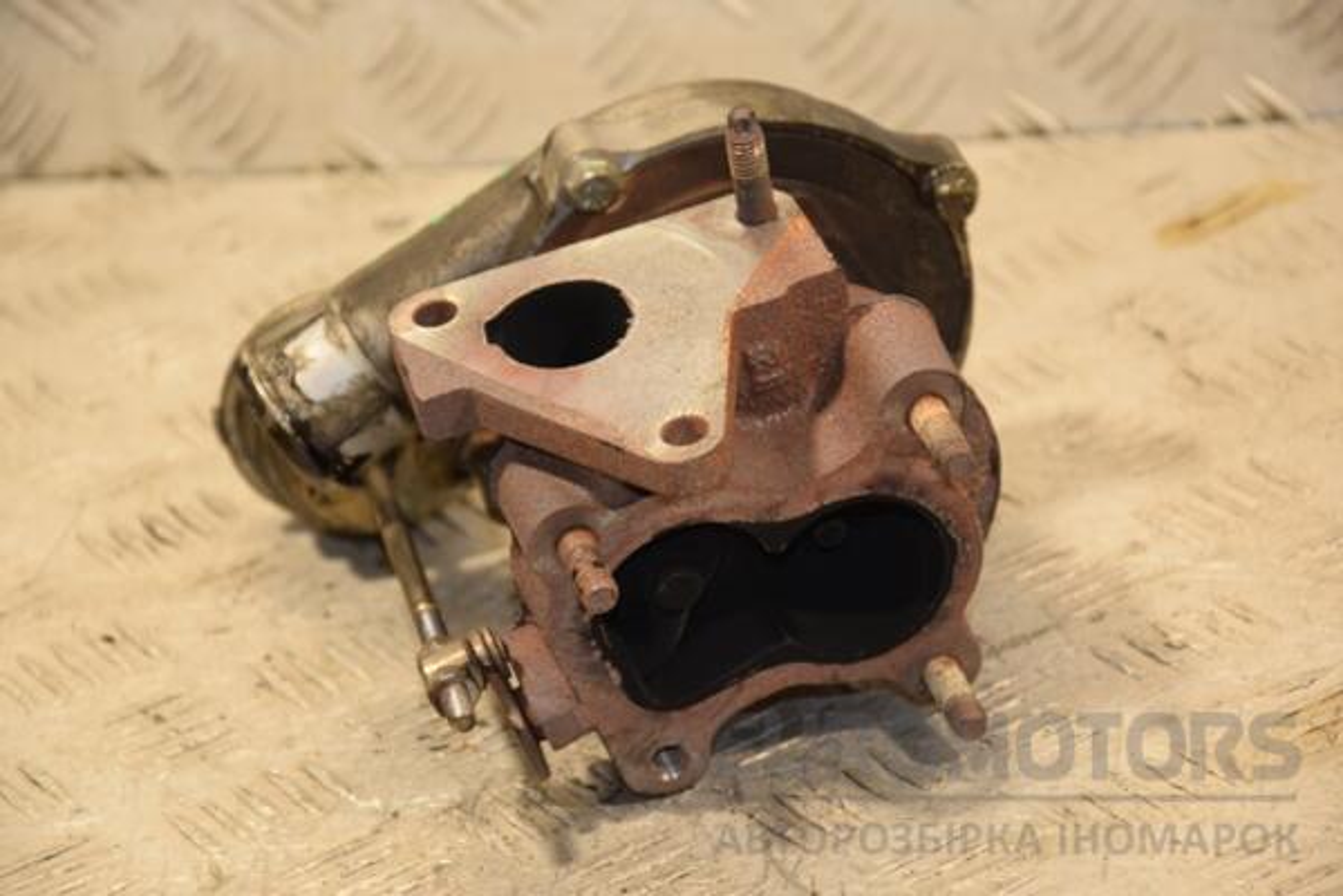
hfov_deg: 14.0
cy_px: 448
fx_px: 5483
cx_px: 672
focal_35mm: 147
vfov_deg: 9.3
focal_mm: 98
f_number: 5.6
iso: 800
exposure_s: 1/125
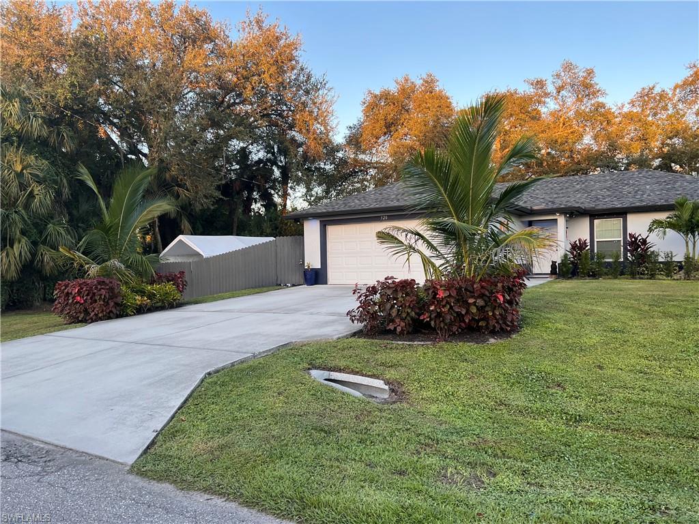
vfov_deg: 53.1
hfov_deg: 67.3
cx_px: 350
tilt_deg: -1.9
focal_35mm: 26
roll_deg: +0.7
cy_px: 262
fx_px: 525
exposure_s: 1/164
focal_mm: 5.7
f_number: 1.5
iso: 40
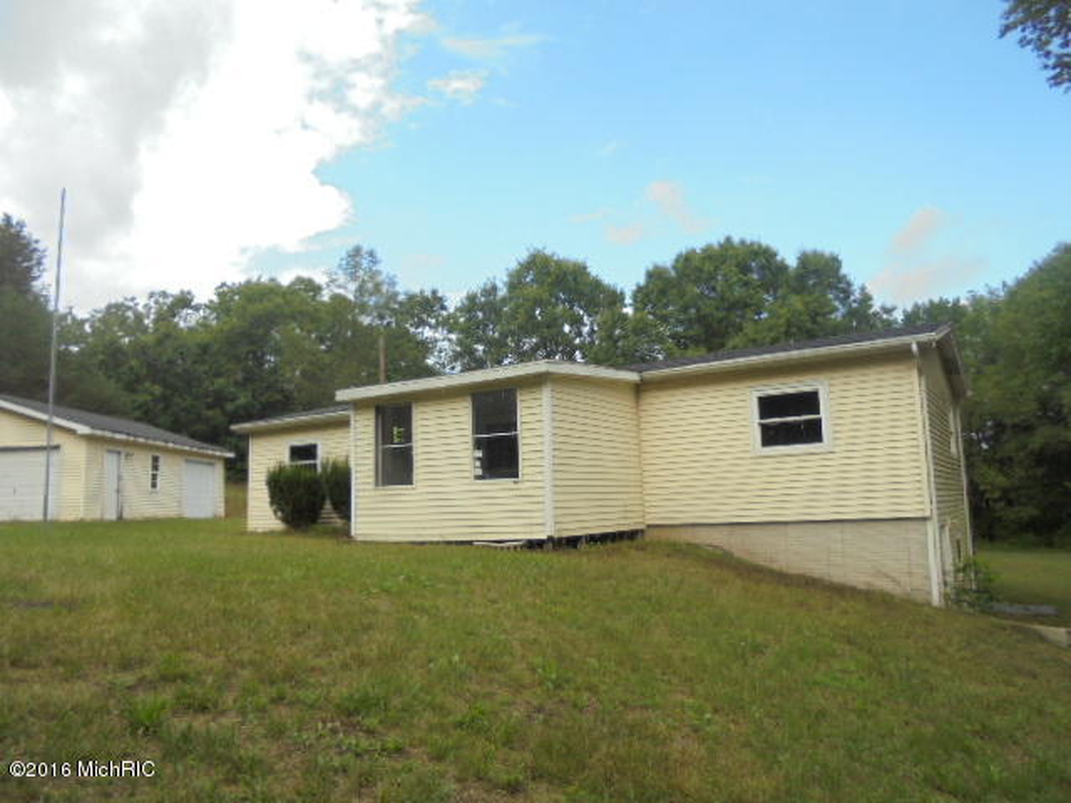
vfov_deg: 53.1
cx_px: 536
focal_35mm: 26
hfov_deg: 67.3
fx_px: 804
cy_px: 402
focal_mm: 4.6
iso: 100
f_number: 3.5
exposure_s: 1/500
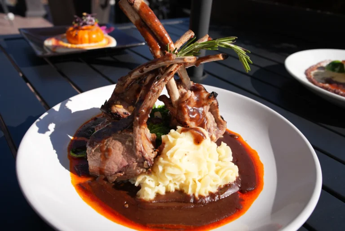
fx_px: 297
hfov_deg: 60.3
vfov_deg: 42.4
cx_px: 172
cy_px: 116
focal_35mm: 31
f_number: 7.1
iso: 80
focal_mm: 31
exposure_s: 1/200
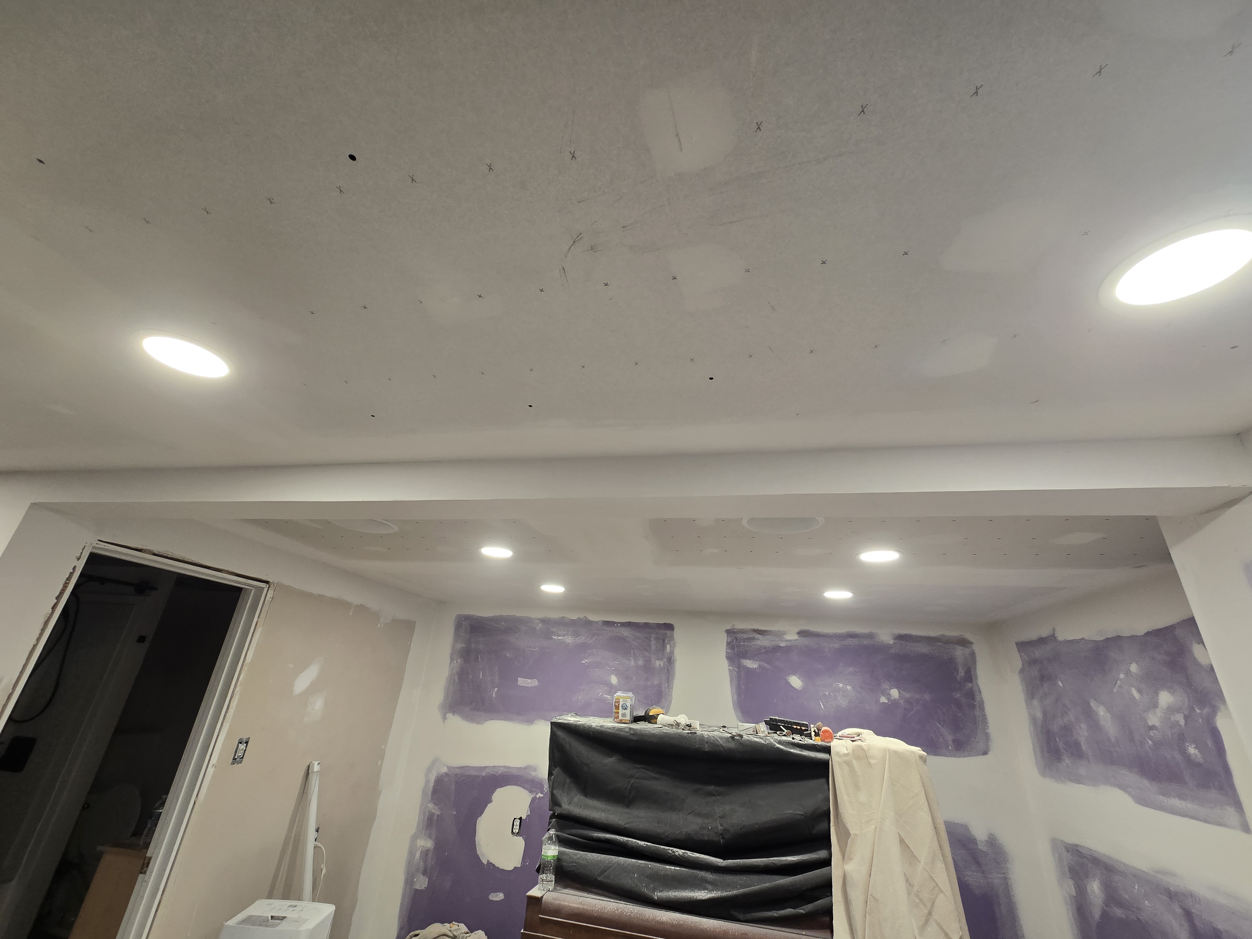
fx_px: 470
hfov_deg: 106.2
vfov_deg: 89.9
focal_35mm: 13
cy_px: 470
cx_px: 626
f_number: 2.2
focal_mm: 2.2
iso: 125
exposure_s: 1/60
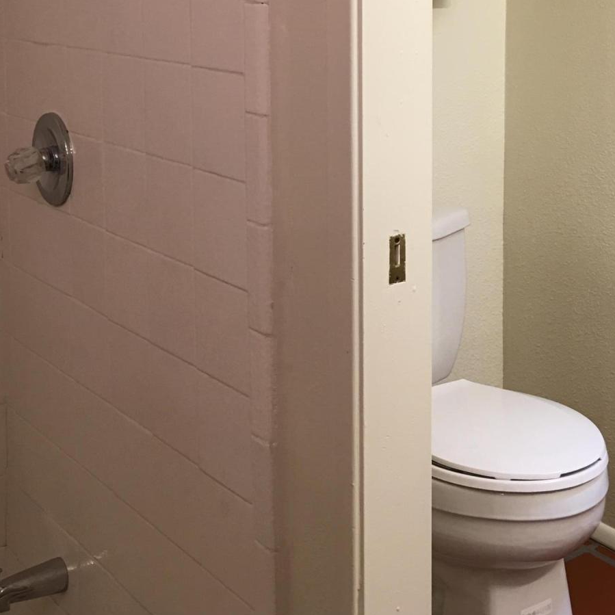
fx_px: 1146
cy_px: 70
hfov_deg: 29.9
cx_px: 380
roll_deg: +0.3
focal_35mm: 57
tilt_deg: -3.9
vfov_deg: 28.9
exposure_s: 1/15
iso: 32
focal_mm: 4.15
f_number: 2.2
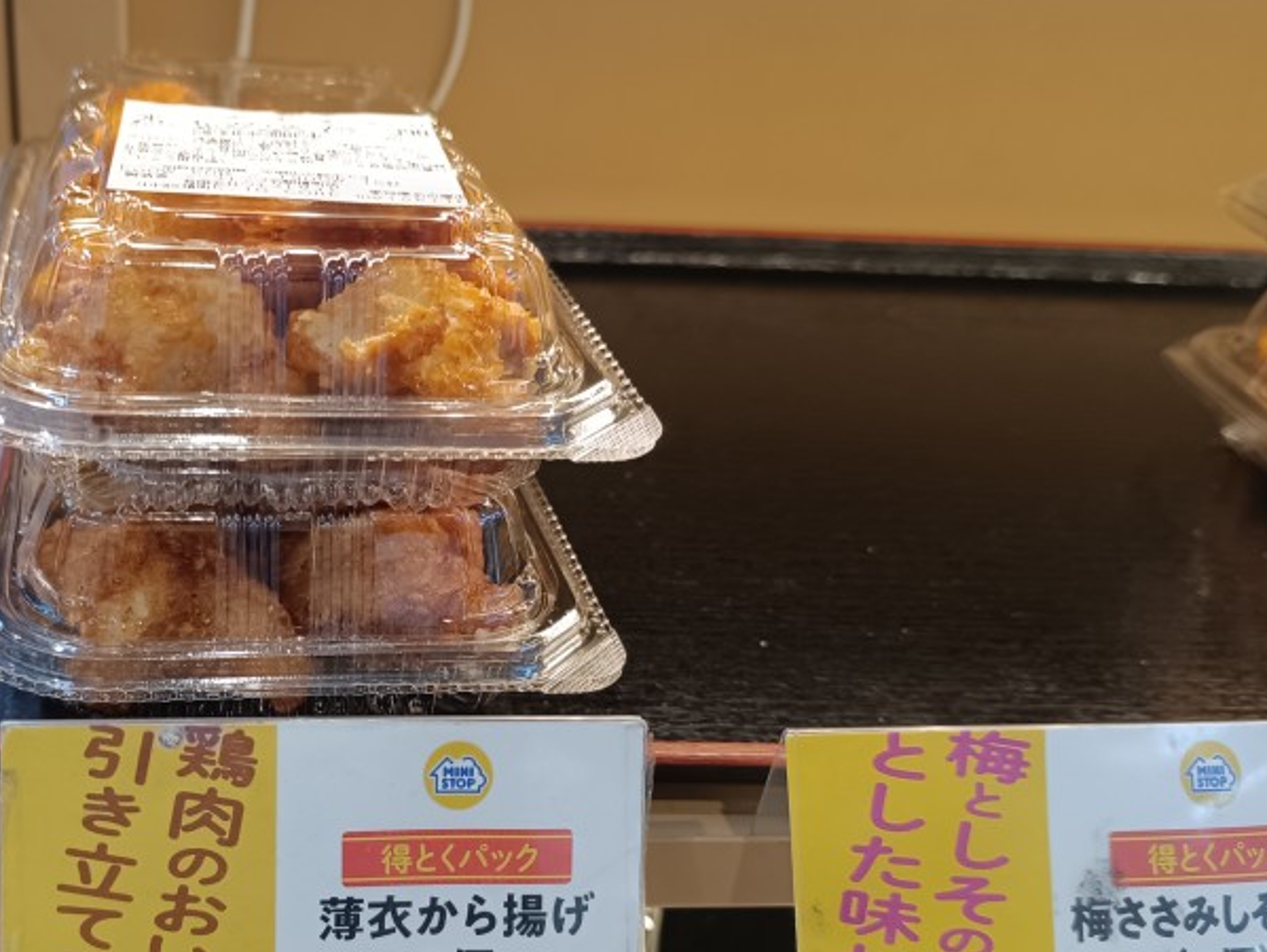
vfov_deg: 35.1
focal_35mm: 41
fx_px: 1502
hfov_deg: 44.5
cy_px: 563
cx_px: 351
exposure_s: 1/100
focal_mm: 6.14
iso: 486
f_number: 1.65
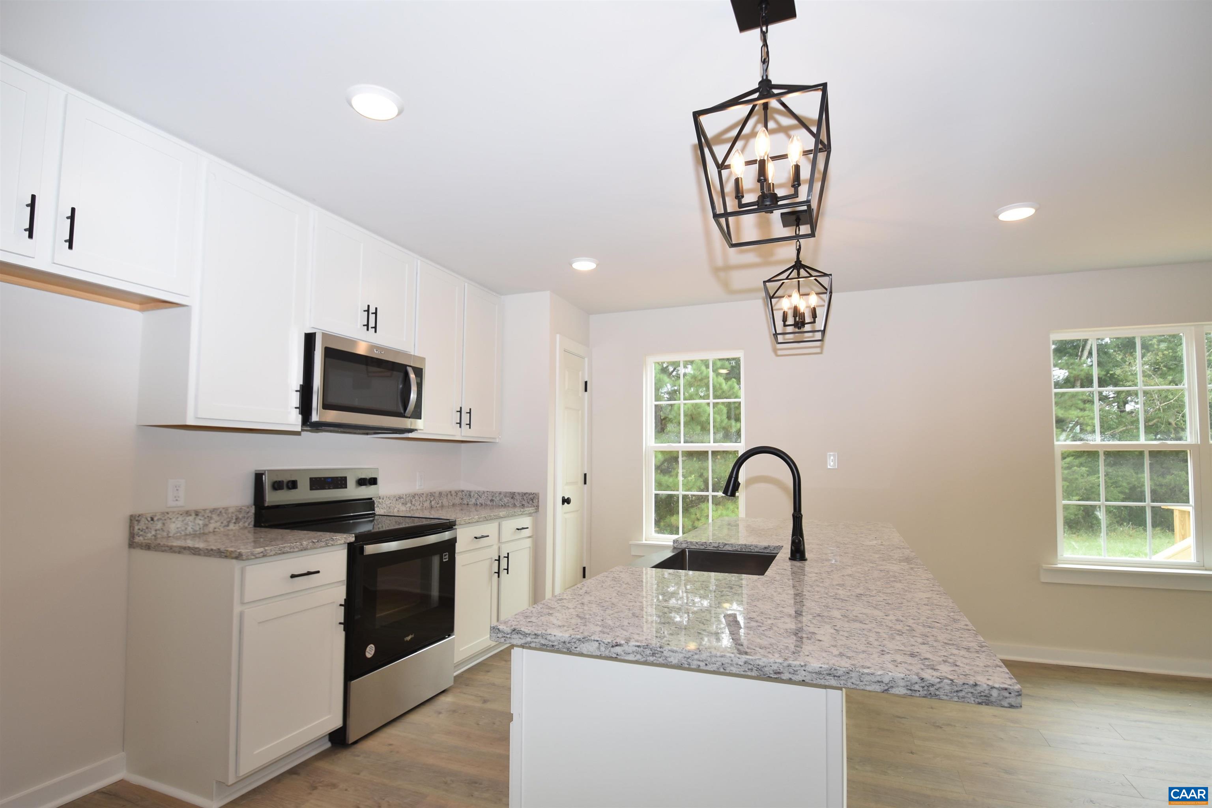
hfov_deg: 92.4
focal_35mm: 17
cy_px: 404
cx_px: 606
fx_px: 581
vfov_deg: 69.7
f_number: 5
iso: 200
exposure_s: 1/100
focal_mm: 11.5
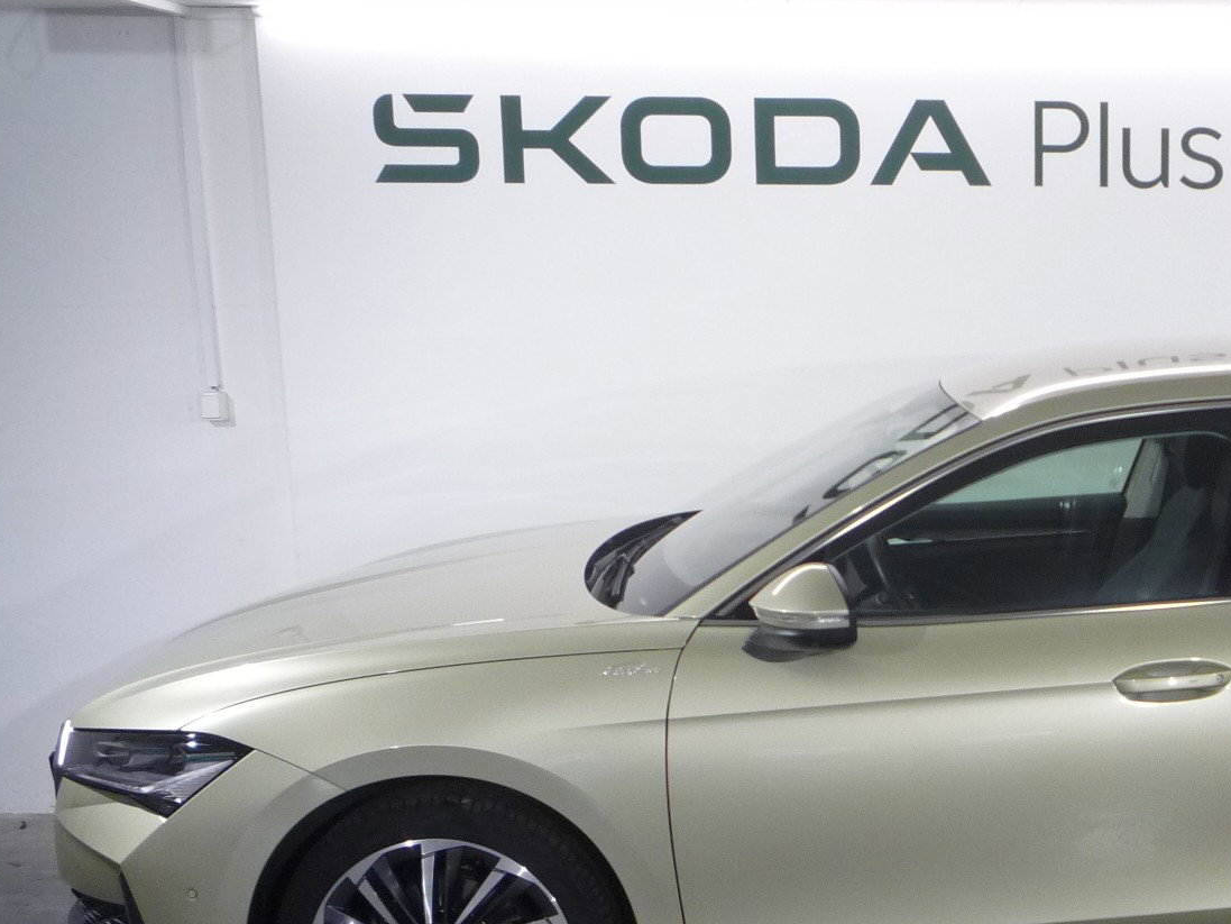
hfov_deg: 32.4
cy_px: 735
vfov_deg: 25.7
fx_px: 1992
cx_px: 1134
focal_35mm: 56
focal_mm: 5.2
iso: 200
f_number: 3.3
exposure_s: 1/30
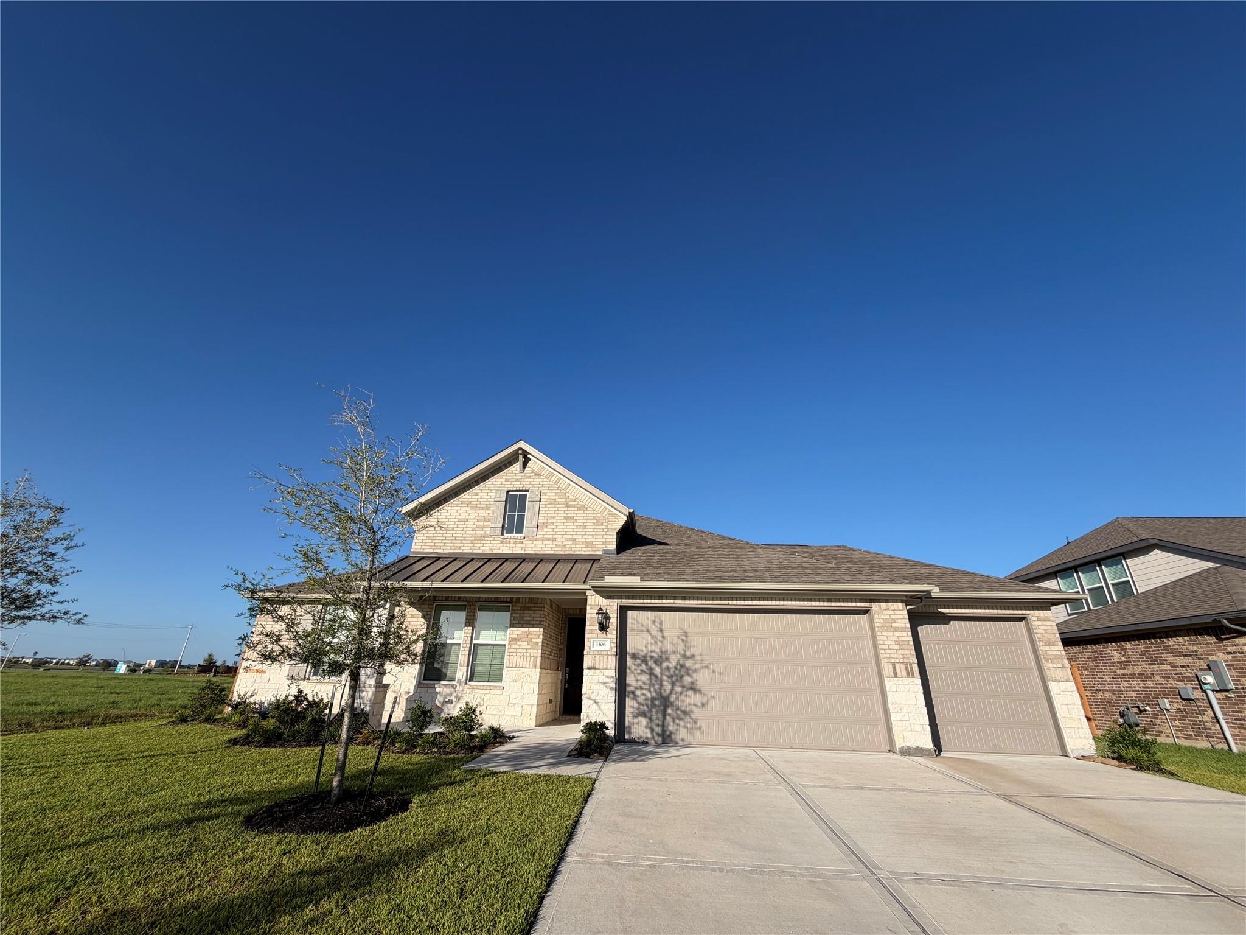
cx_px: 623
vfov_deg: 85.7
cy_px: 468
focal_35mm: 14
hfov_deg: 102.1
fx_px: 504
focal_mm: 2.22
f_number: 2.2
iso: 20
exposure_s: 1/820
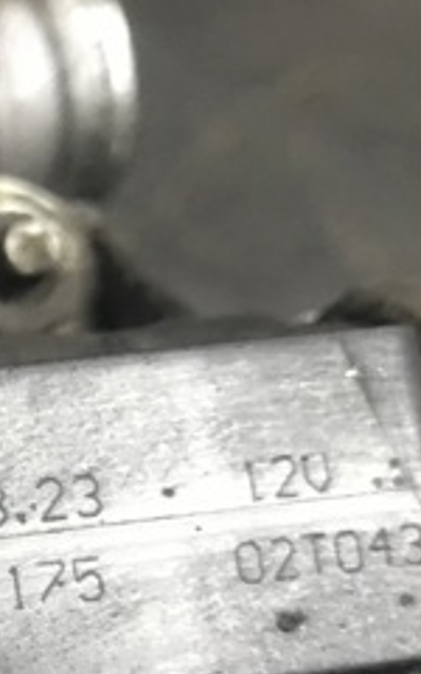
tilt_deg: -45.9
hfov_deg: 14.8
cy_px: 515
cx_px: -286
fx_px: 1450
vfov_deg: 25.8
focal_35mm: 79
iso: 80
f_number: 1.8
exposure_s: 1/7
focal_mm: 3.99
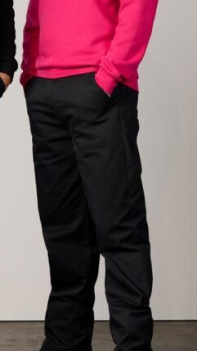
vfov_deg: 17.1
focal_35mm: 125
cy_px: 116
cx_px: 31
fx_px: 1162
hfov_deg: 9.7
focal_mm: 50
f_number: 3.5
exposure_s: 1/160
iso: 500
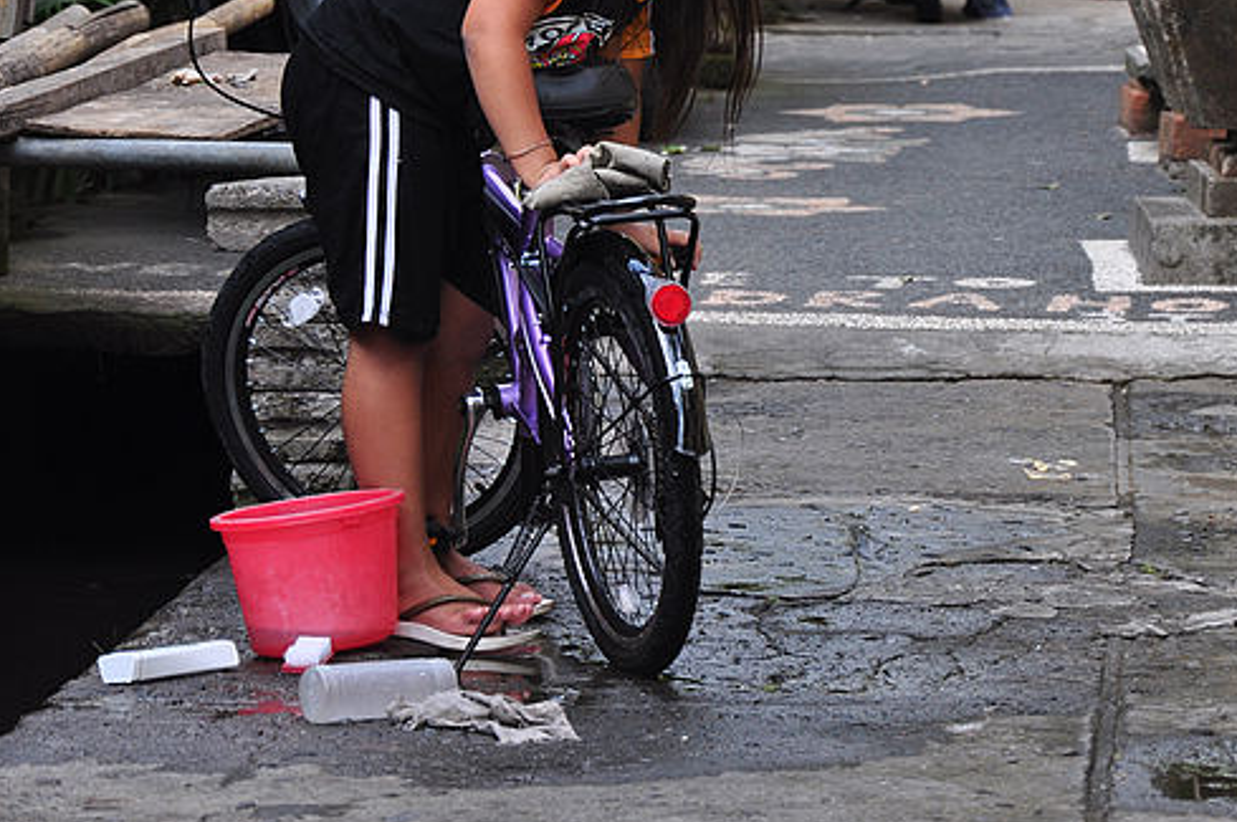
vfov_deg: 7.4
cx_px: 883
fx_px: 6316
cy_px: 233
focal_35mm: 184
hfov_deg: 11.2
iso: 200
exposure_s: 1/160
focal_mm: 80
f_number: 5.3
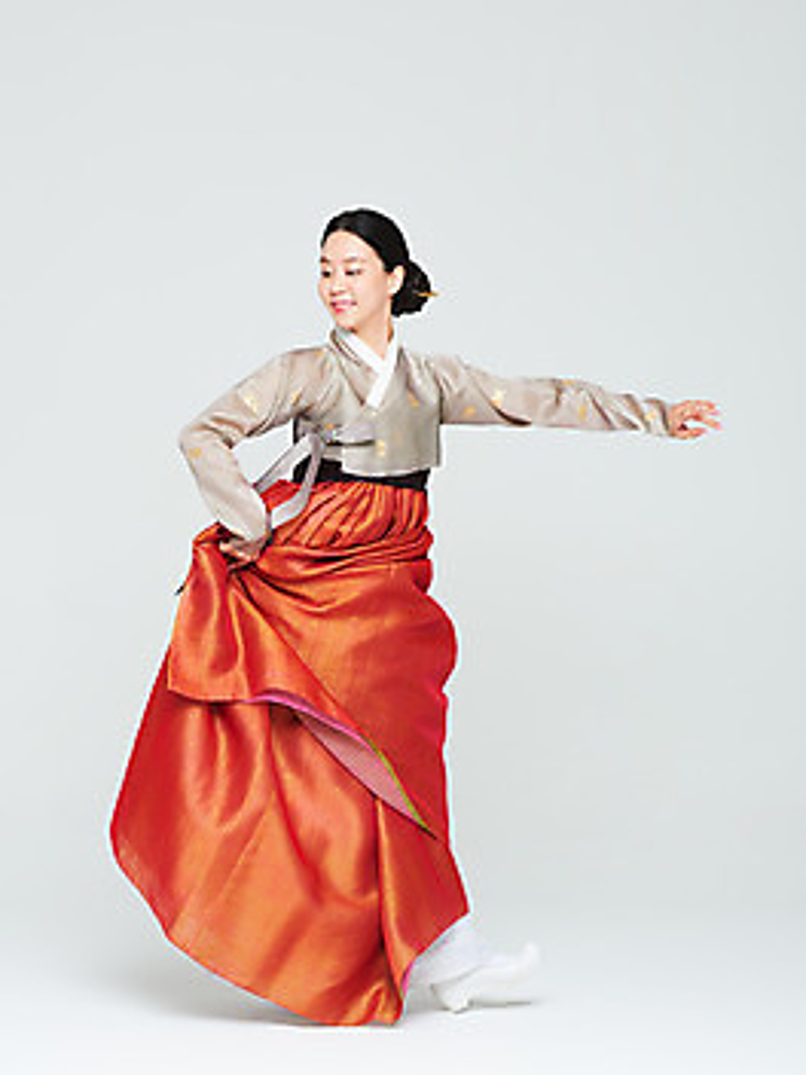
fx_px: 2887
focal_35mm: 93
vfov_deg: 21.1
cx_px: 401
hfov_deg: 15.9
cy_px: 571
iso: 100
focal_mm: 85
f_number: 11
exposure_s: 1/125
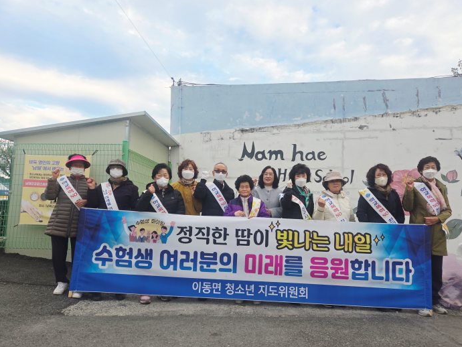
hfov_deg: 71.6
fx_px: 320
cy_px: 180
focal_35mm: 24
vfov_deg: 56.8
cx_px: 240
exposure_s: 1/566
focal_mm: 5.4
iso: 80
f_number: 1.8
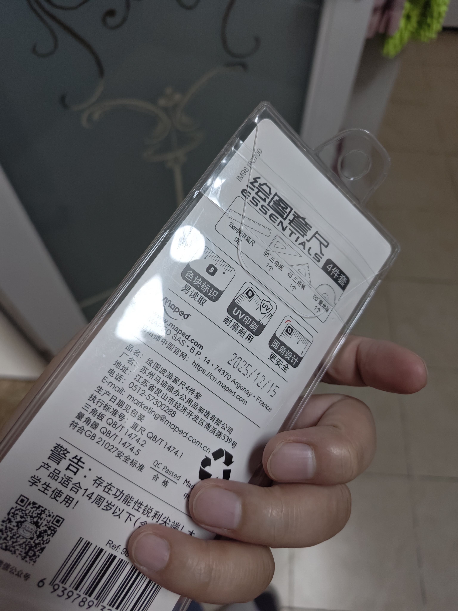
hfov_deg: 58.9
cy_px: 306
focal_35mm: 23
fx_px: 406
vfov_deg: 73.9
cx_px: 229
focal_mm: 5.56
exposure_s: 1/300
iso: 551
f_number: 1.88
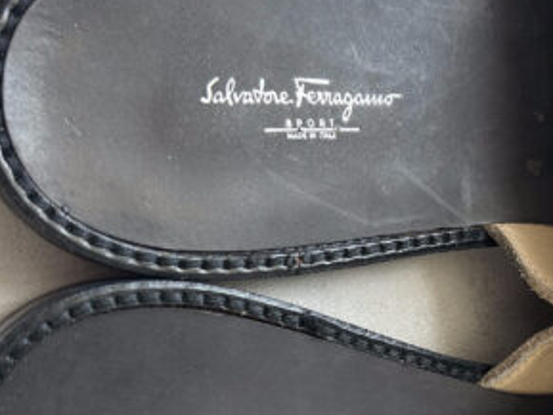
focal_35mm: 54
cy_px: 300
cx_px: 419
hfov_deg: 34.7
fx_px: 863
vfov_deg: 26.8
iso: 125
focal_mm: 5.7
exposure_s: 1/105
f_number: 1.5
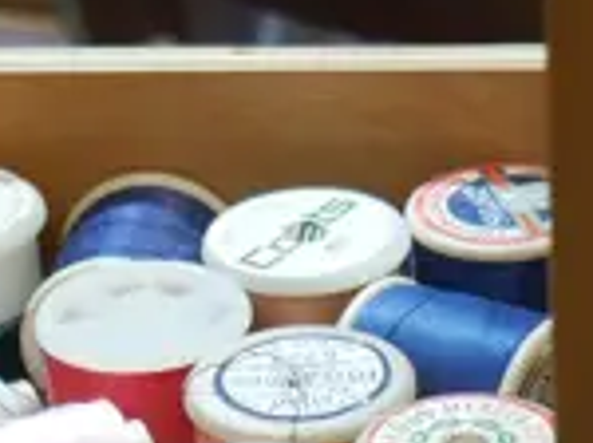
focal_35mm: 219
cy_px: 595
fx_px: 3746
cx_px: 763
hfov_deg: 8.9
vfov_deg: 6.7
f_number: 3.6
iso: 500
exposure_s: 1/60
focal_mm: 16
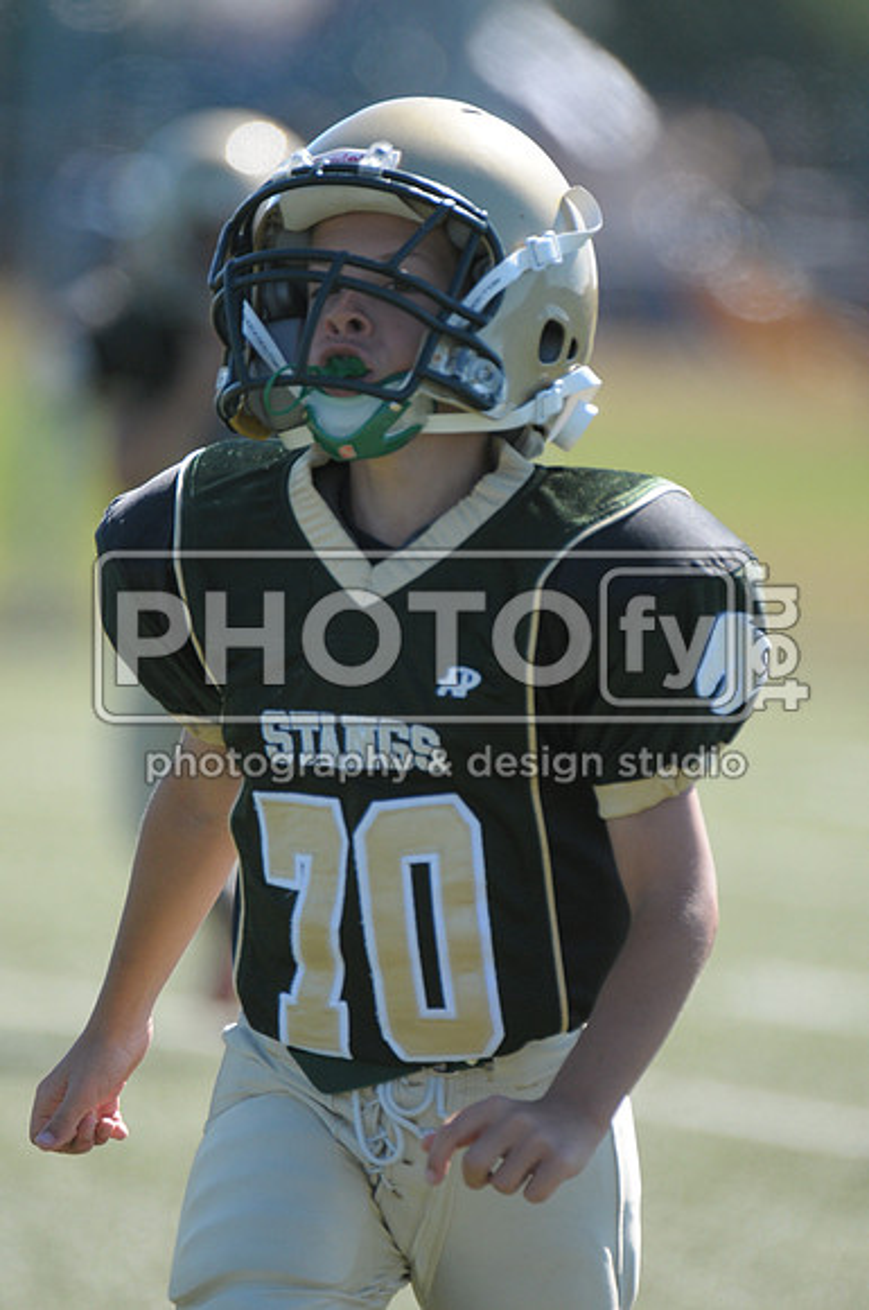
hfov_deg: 2.3
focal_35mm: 600
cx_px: 434
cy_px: 655
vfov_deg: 3.4
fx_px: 21788
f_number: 4
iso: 640
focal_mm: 400
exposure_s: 1/2000
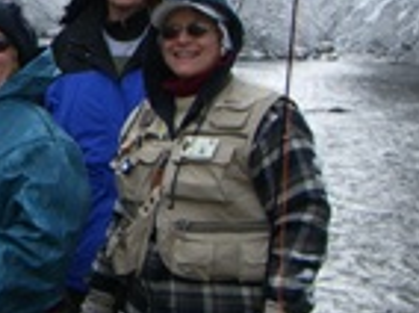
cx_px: -44
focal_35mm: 110
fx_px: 1329
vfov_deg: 13.4
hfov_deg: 17.3
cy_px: 66
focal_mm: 6.2
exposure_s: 1/400
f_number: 4.3
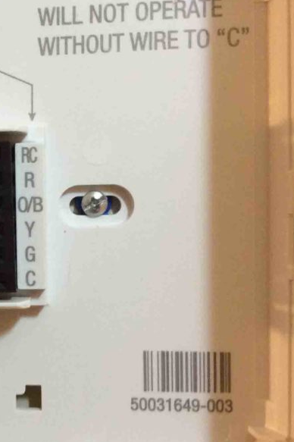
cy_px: 229
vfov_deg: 31.0
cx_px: -75
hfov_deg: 19.5
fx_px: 797
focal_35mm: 65
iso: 125
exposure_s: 1/24
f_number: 2.4
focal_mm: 3.3
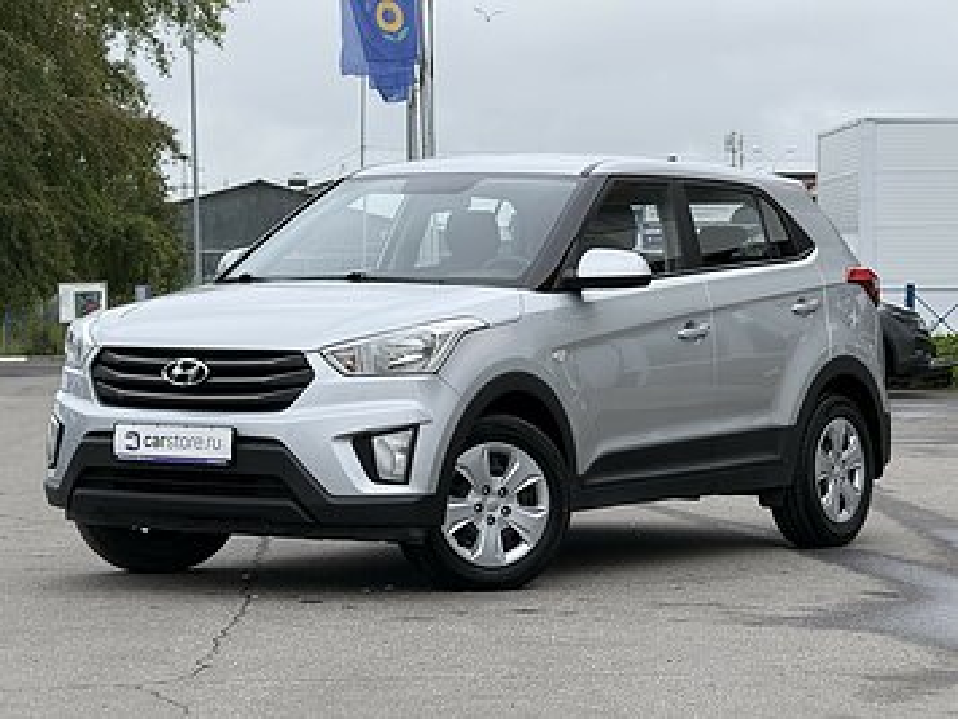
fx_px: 3321
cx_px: 479
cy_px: 360
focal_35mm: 120
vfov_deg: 12.3
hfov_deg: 16.4
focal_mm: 15.66
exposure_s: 1/411
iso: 50
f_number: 2.8
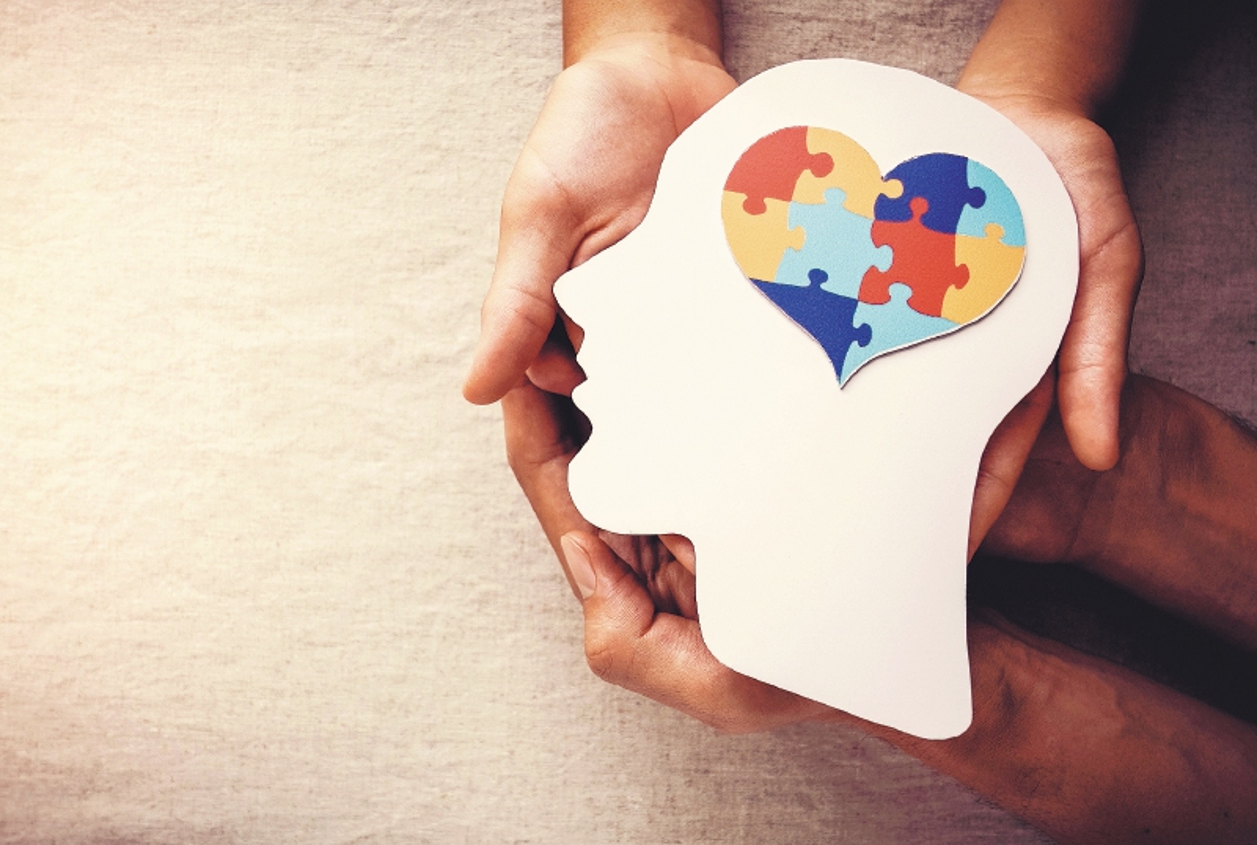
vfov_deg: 37.1
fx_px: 1260
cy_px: 422
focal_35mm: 36
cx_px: 628
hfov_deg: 53.0
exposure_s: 1/200
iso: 250
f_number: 4.5
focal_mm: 24
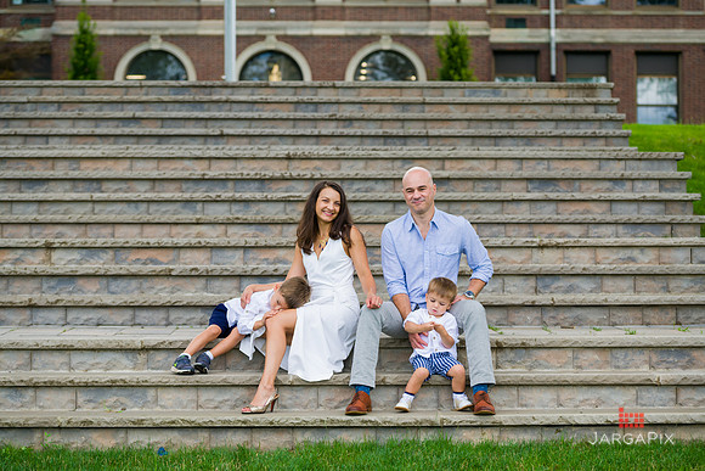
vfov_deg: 16.1
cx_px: 352
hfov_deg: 23.9
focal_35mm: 85
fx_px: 1665
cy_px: 236
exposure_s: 1/500
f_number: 4
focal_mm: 85
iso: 200
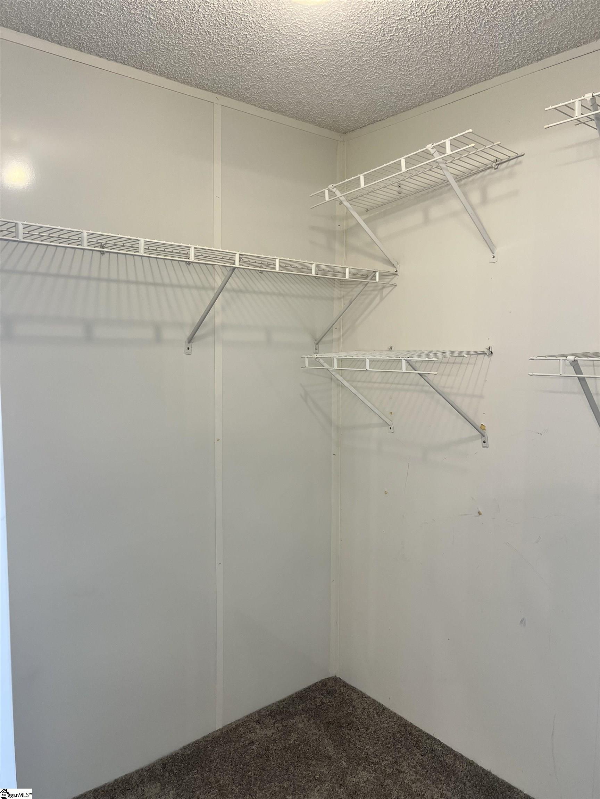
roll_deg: -0.5
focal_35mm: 26
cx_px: 300
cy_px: 400
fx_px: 601
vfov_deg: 67.3
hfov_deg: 53.1
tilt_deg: -5.0
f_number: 1.5
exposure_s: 1/120
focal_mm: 5.7
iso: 100
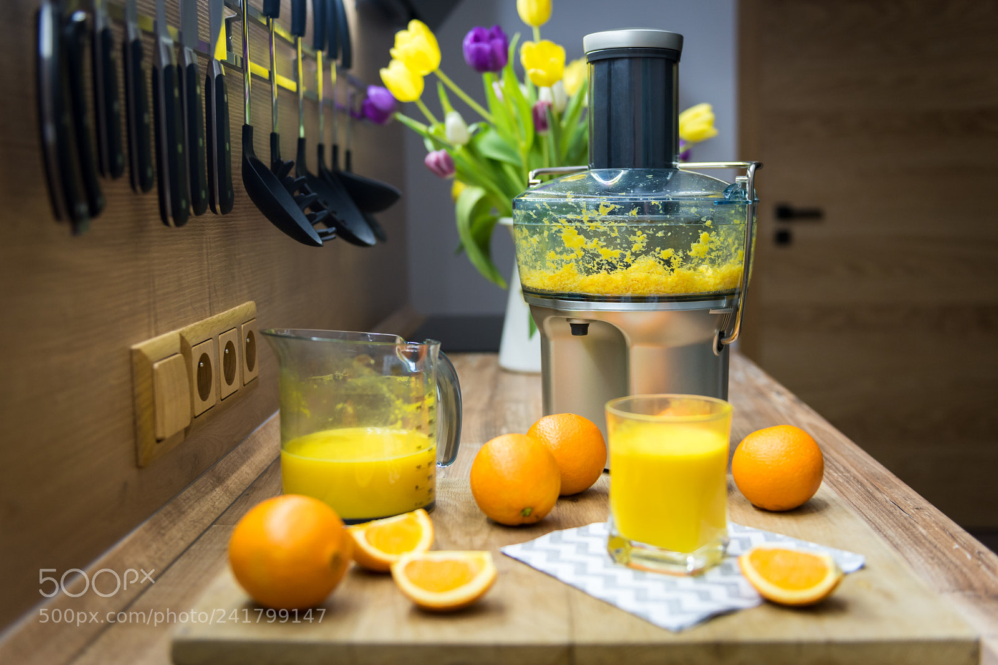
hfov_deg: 50.7
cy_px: 332
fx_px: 1053
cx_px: 499
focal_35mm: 38
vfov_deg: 35.0
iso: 500
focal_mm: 38
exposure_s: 1/80
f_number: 2.8
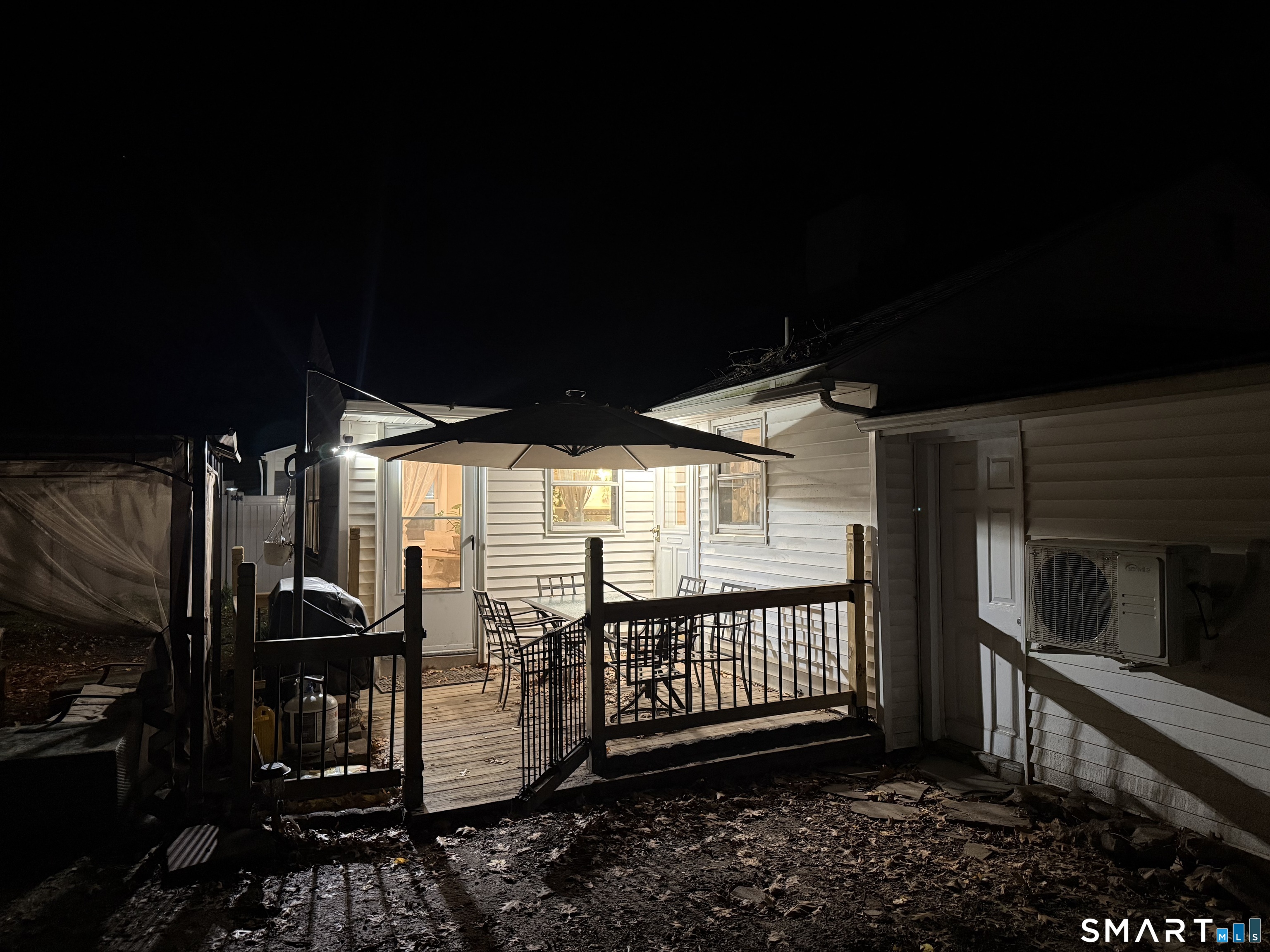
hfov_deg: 71.6
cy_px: 476
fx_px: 881
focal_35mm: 24
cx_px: 635
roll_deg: +0.2
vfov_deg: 56.8
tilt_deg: +2.2
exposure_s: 1/40
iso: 640
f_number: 1.78
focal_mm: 6.76
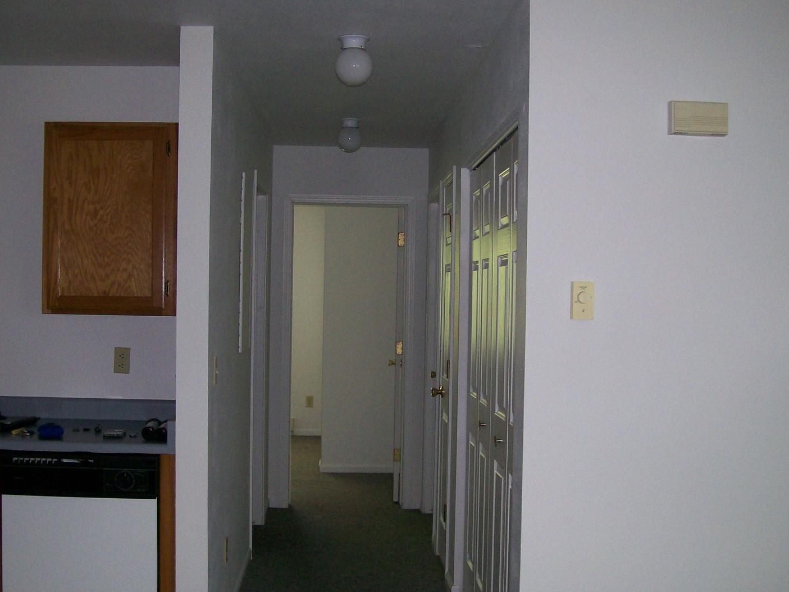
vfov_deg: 35.1
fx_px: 935
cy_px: 332
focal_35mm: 41
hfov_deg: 45.8
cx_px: 390
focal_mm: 6
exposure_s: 1/64
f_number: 2.7
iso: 140
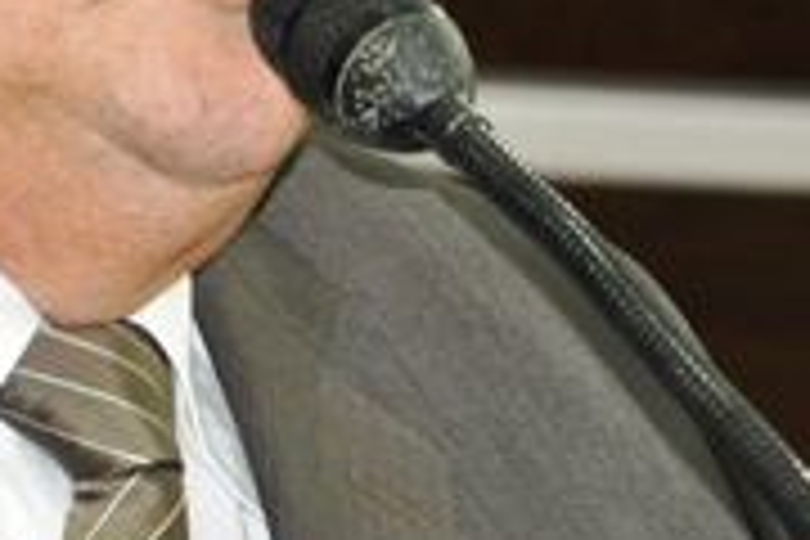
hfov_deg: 4.4
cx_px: 81
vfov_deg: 2.9
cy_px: -36
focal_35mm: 468
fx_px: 10540
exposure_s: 1/60
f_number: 5.6
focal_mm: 105
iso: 2500
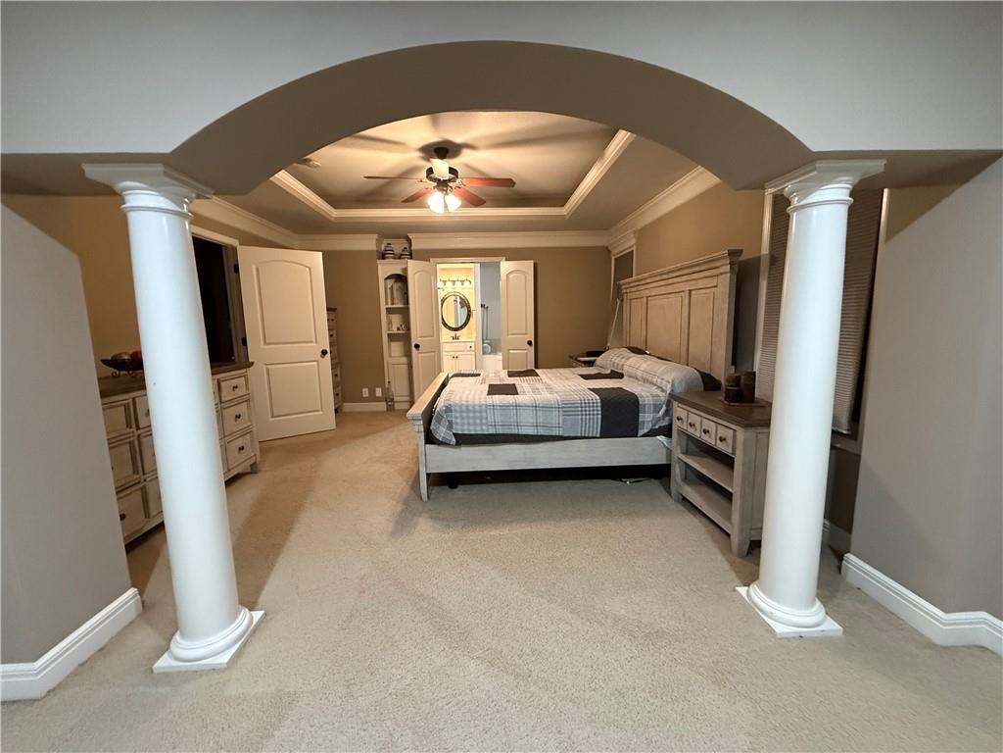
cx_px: 502
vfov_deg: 85.7
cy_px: 376
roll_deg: +1.8
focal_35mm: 14
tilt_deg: -7.3
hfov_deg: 102.1
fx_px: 406
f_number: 2.2
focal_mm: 2.22
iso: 1000
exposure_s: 1/60
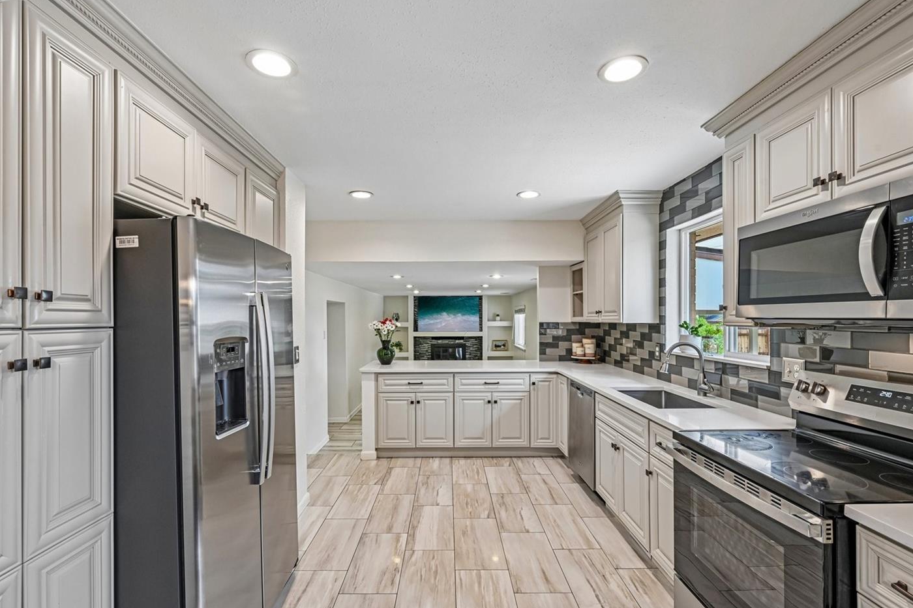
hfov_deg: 96.7
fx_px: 406
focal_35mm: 16
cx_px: 448
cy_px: 313
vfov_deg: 73.7
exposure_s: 1/13
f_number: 10
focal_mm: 14
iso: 400
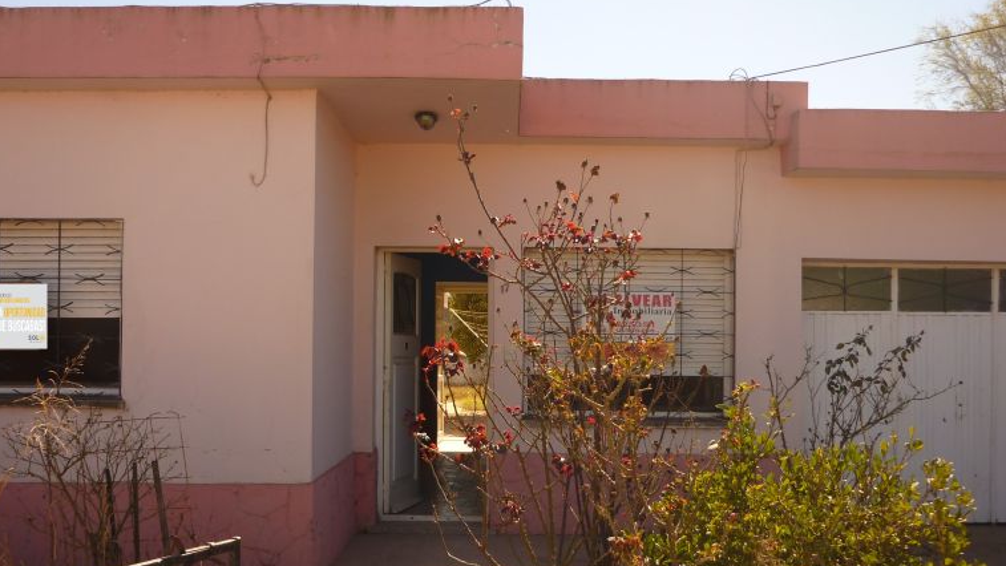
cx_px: 498
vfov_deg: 31.1
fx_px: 1014
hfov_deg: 52.8
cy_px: 337
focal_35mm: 38
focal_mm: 5.5
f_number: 2.8
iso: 80
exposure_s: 1/640
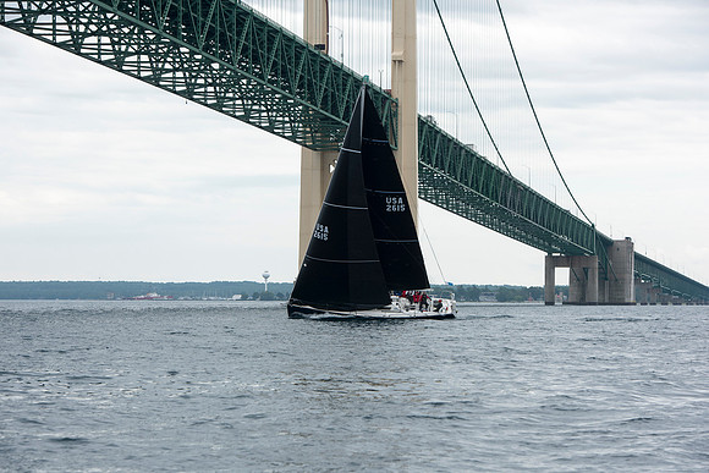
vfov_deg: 11.8
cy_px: 236
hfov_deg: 17.6
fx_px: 2285
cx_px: 354
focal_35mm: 116
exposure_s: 1/800
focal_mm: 116
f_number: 8
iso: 250
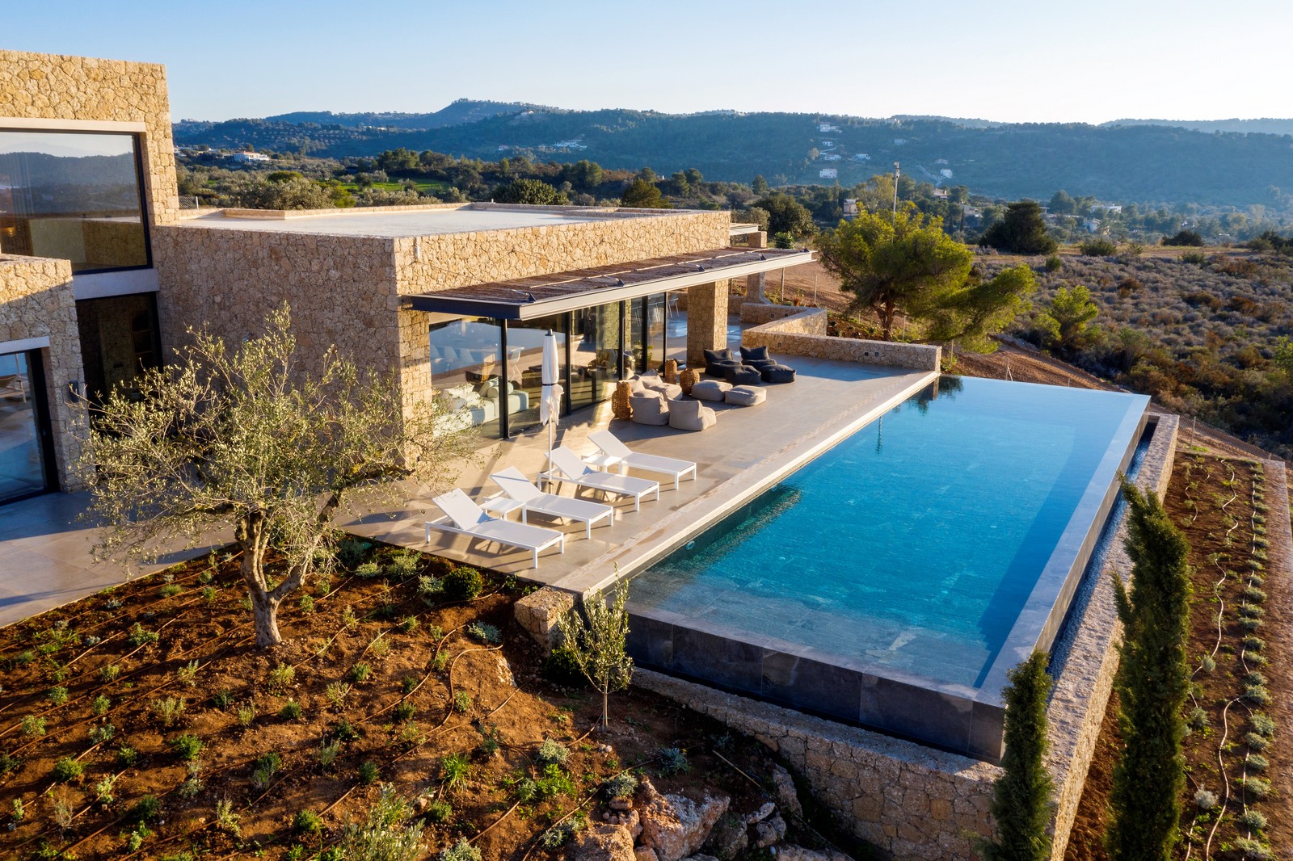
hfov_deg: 65.5
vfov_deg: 46.4
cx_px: 646
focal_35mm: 28
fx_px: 1005
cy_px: 430
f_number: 10
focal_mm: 10.26
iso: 100
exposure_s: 1/60
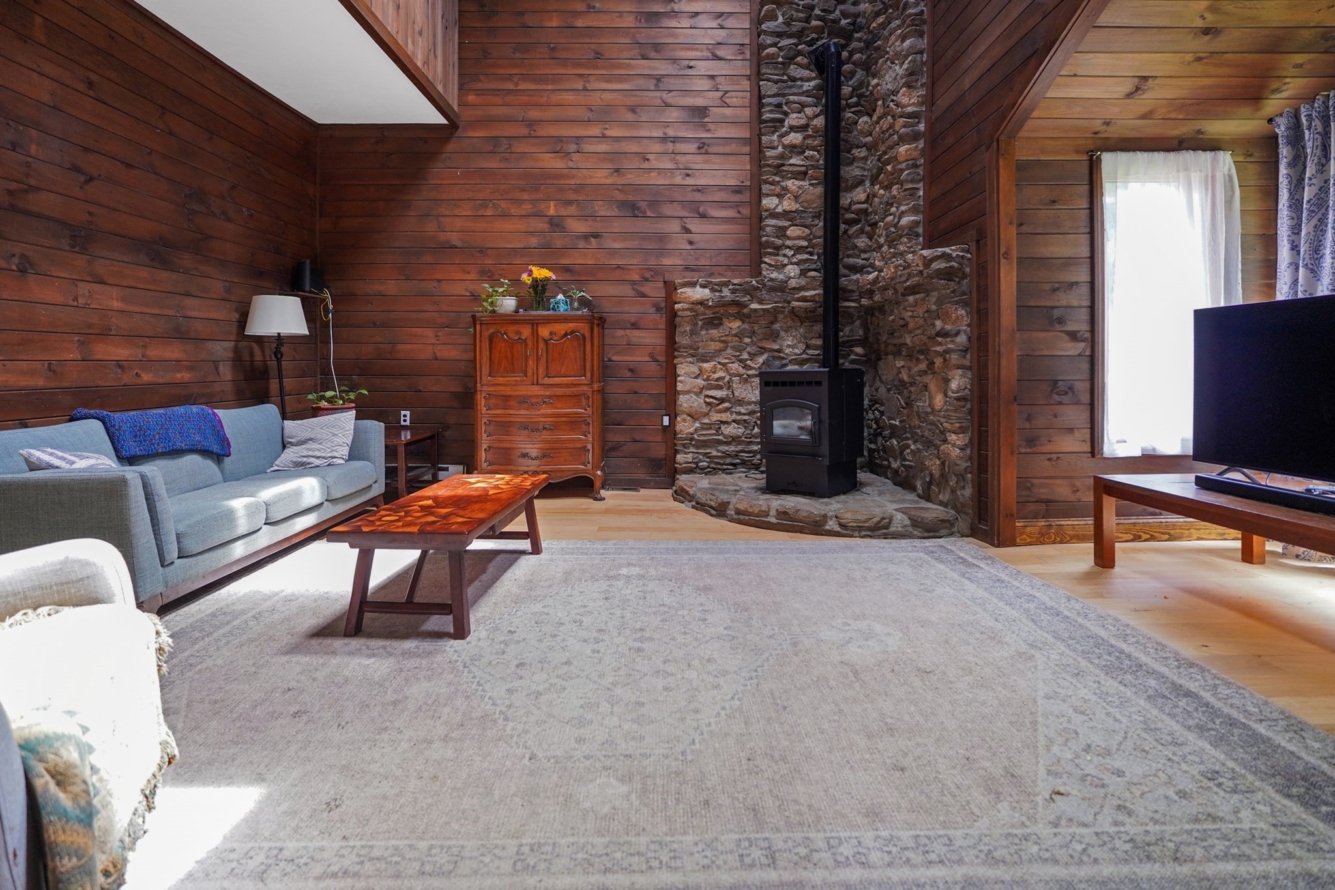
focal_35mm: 16
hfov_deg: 95.0
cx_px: 668
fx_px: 612
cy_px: 445
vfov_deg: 72.0
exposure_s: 1/100
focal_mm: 11
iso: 250
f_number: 1.8
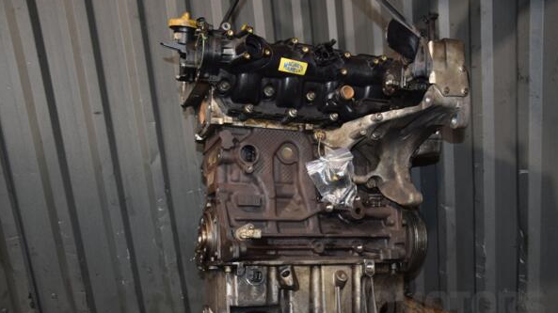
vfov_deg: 33.6
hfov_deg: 56.6
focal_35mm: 35
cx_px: 280
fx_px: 518
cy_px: 180
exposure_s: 1/60
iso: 800
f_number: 5
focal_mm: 22
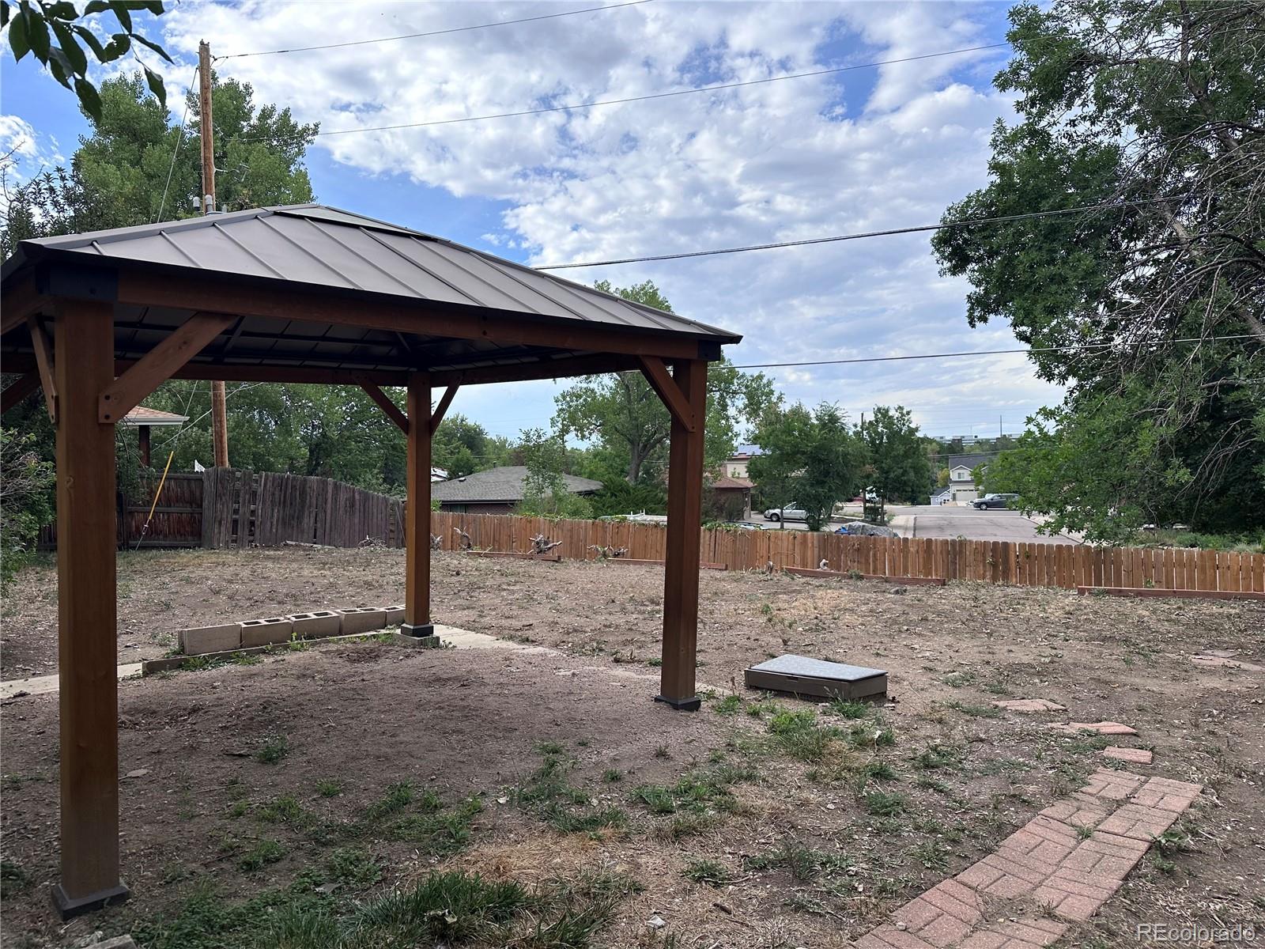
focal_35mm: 24
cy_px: 474
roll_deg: +1.9
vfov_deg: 56.8
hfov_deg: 71.6
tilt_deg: +0.3
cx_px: 632
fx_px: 877
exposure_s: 1/2299
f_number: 1.78
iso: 80
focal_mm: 6.86
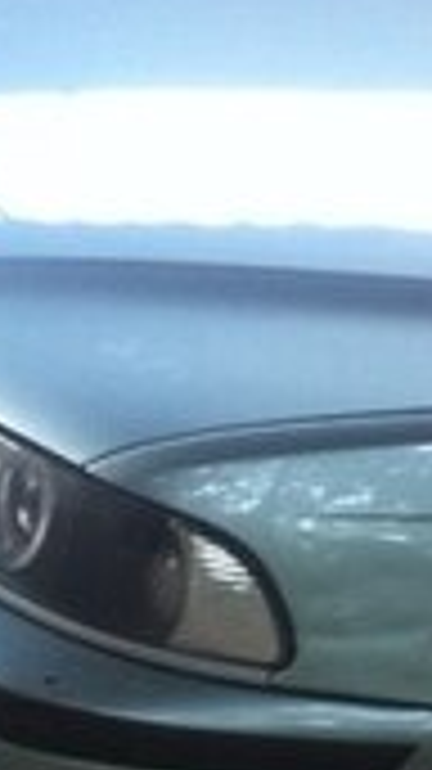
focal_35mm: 147
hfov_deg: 7.6
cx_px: 1062
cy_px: 727
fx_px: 2998
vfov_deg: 14.4
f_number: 2.8
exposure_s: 1/20
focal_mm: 3.85
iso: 80
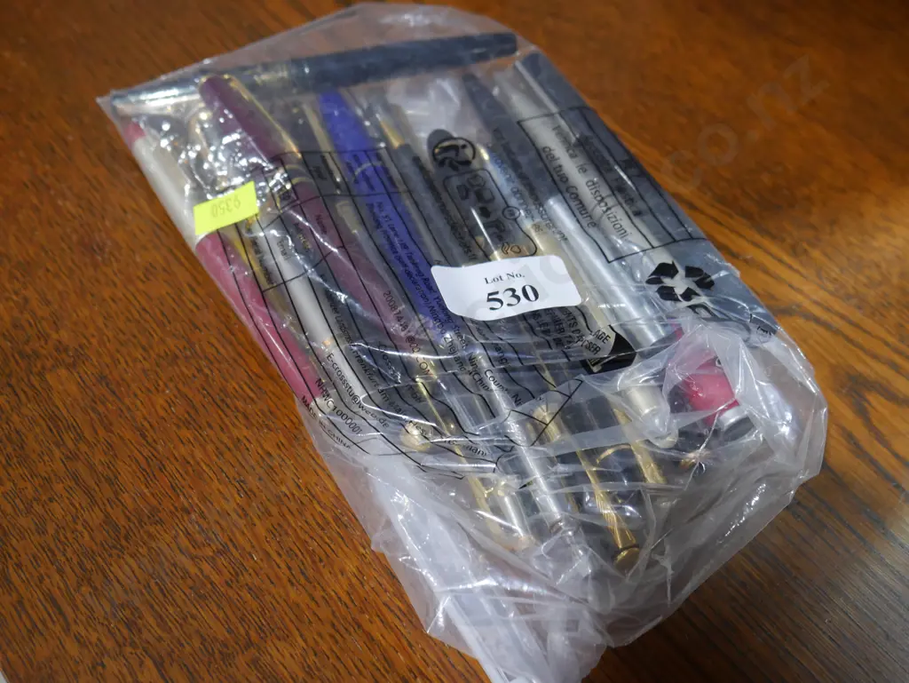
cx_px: 454
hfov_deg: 44.8
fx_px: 1103
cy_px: 342
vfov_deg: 34.4
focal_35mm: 42
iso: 640
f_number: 4.6
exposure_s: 1/60
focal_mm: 21
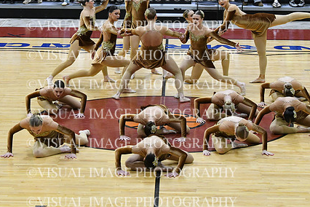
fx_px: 1231
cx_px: 132
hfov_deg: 14.3
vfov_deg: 9.6
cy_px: 70
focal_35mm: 143
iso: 5000
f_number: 4
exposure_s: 1/400
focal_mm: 70
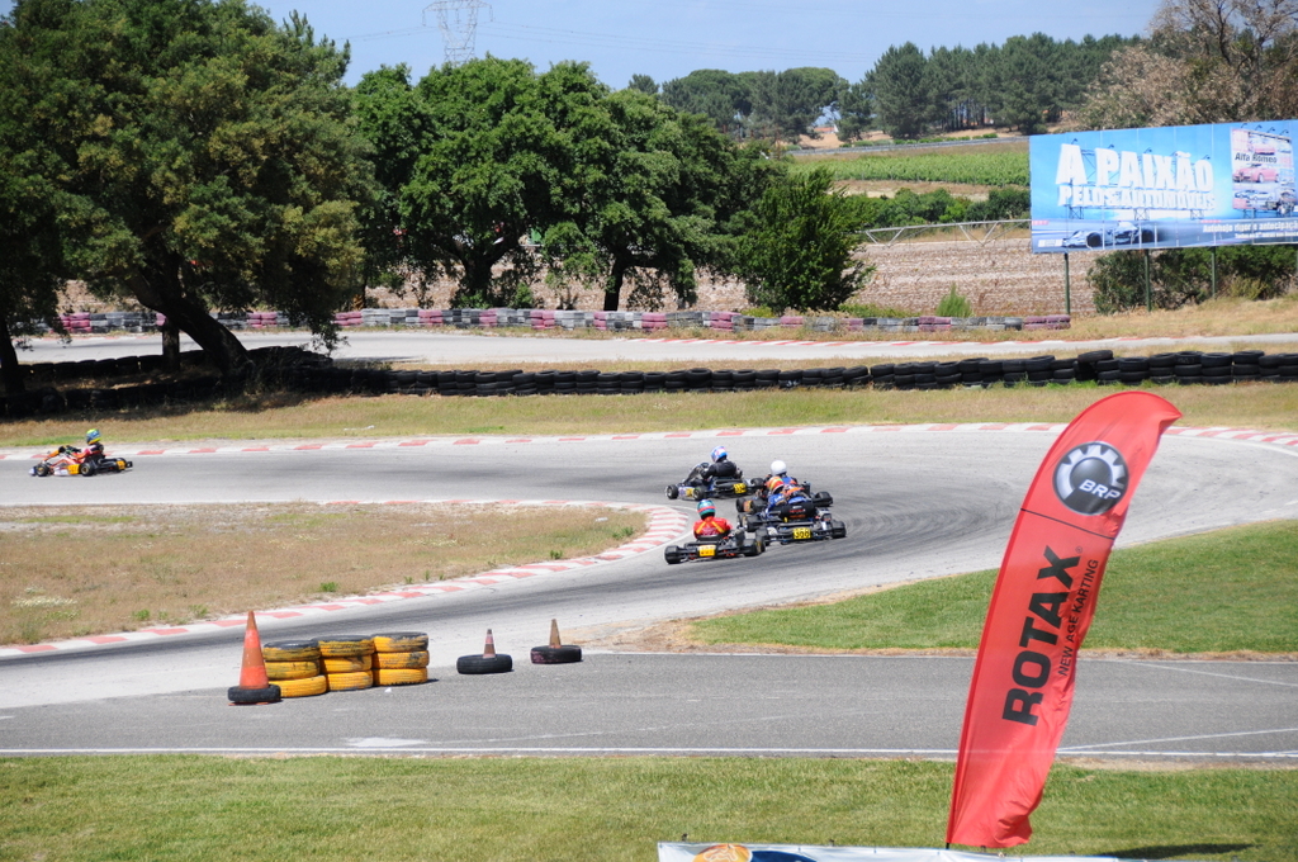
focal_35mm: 158
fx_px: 5671
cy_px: 431
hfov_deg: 13.1
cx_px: 649
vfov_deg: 8.7
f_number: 5.3
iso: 400
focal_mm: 105
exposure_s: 1/2000
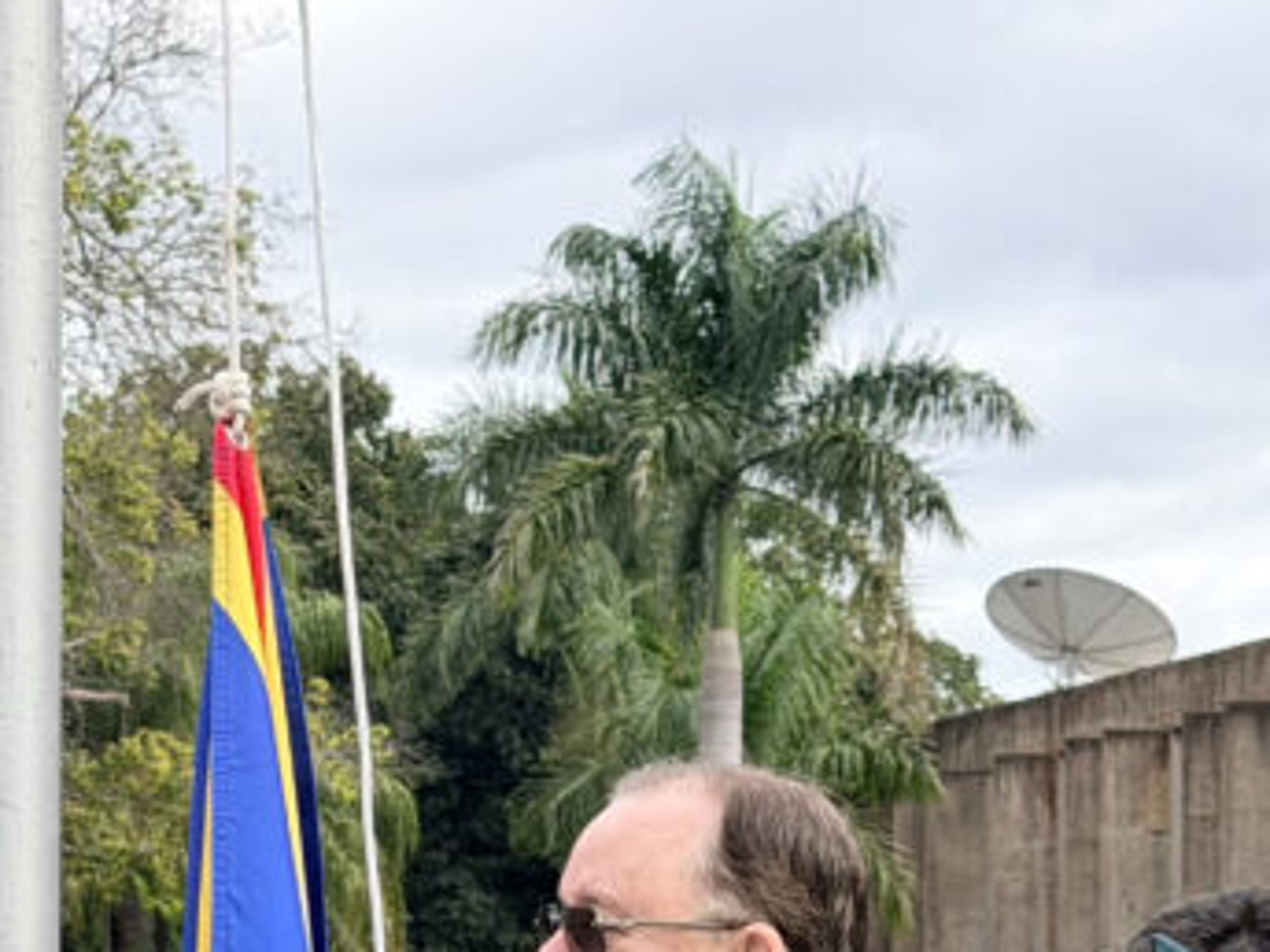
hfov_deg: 13.3
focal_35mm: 143
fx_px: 5246
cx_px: -413
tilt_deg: -0.1
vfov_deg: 10.1
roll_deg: +0.9
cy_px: 1295
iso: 100
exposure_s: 1/1931
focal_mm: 6.76
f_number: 1.78
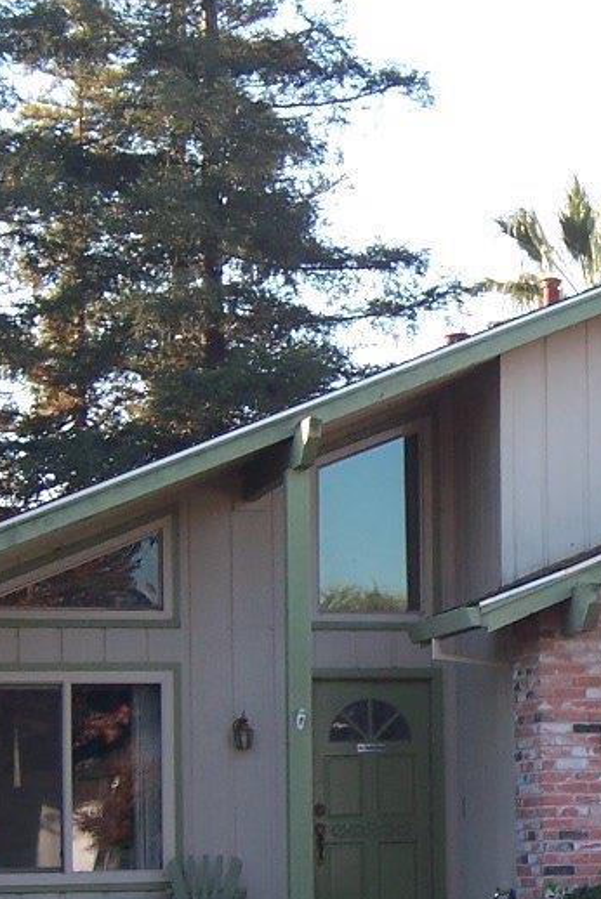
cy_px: 686
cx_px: 664
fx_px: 2951
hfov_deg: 11.5
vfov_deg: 17.2
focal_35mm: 118
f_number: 4
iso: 80
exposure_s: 1/125
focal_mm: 8.2
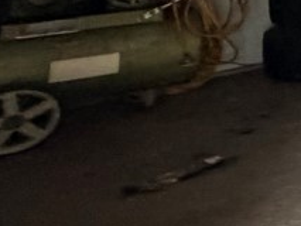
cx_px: 1073
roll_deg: +0.6
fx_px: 914
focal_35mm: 105
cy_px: -230
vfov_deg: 12.4
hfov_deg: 9.4
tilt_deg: -0.1
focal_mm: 2.22
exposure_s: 1/121
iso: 320
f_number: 2.2
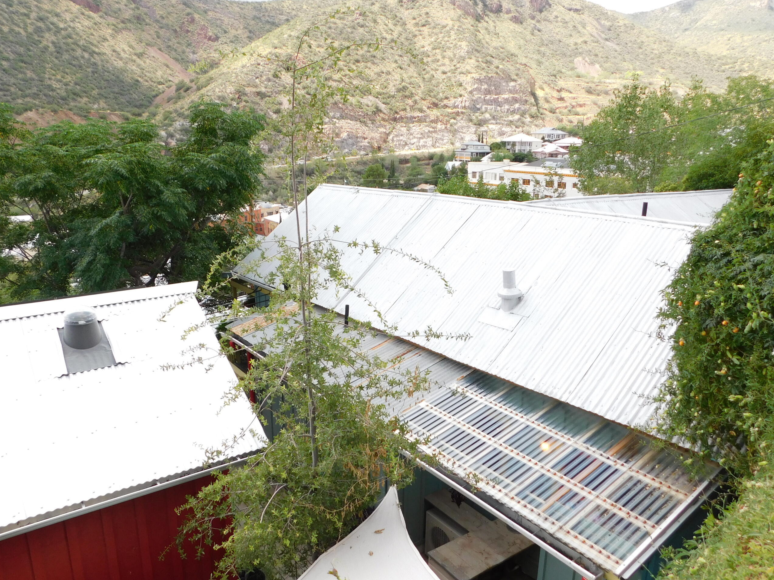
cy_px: 308
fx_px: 604
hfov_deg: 65.3
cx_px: 382
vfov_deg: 51.3
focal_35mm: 27
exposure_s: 1/400
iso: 125
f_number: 3
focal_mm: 4
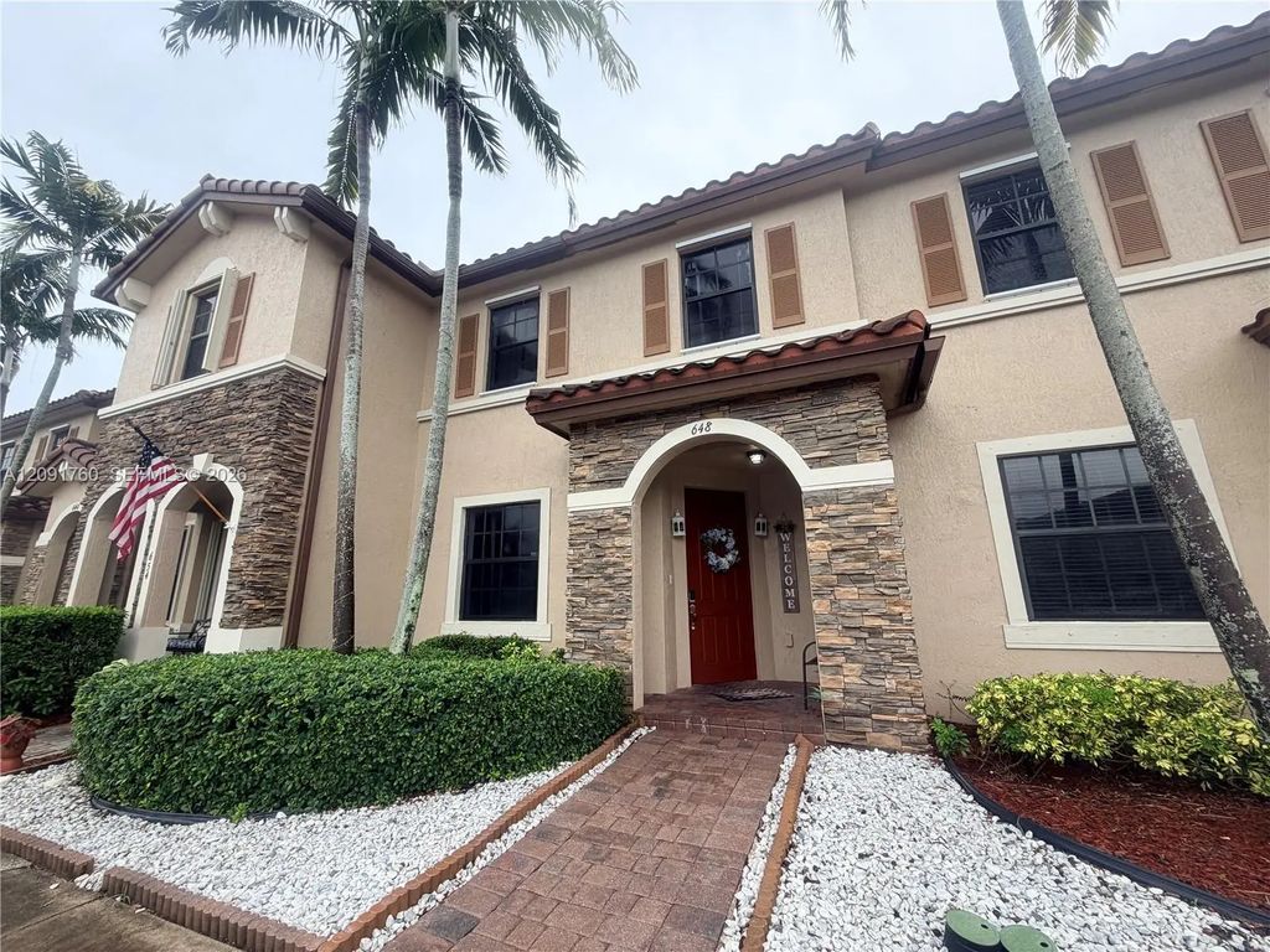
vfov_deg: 85.7
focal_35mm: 14
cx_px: 635
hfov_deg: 102.1
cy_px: 476
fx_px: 514
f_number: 2.2
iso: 50
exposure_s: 1/300
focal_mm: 2.22
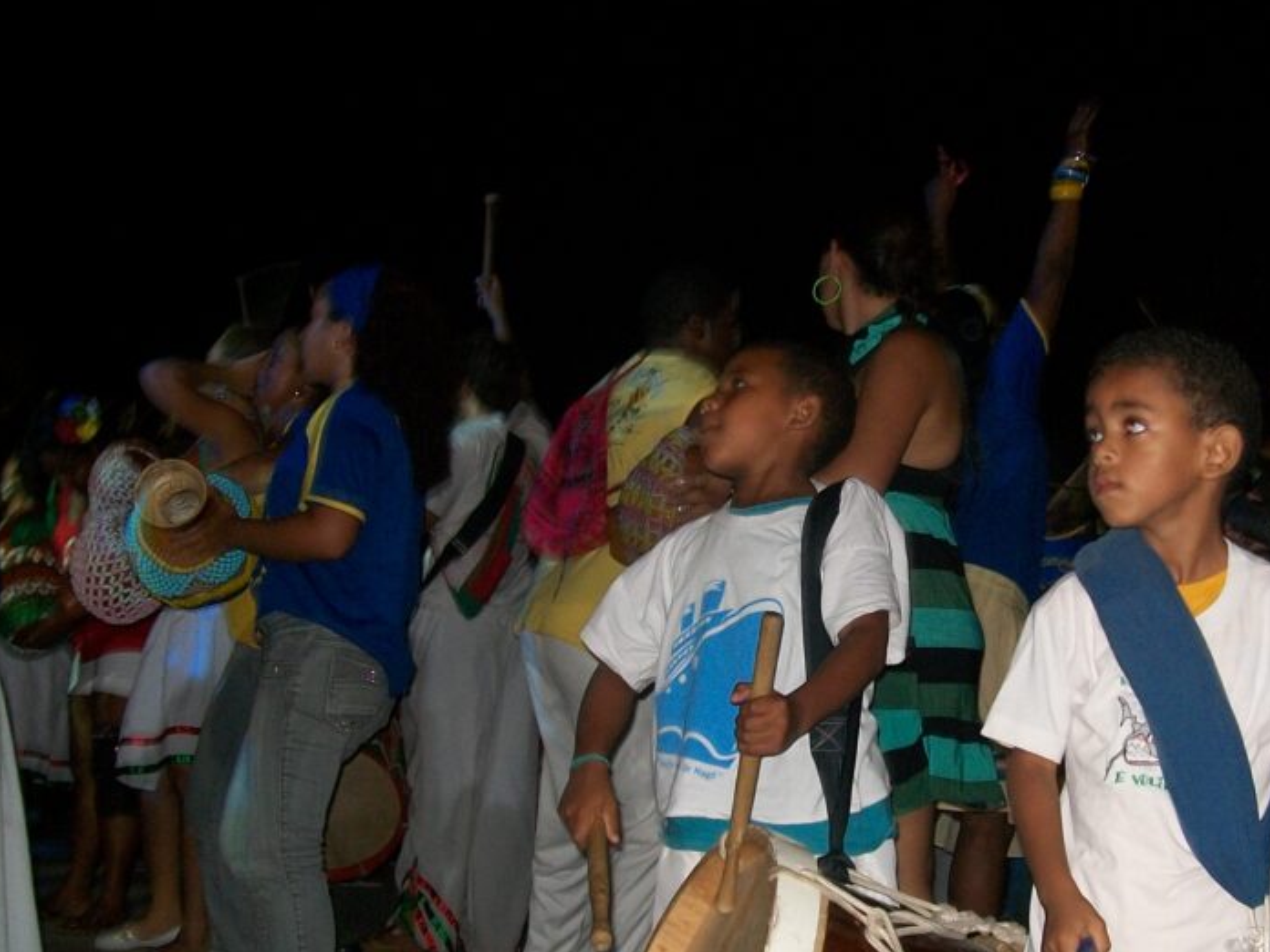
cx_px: 812
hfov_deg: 35.9
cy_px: 516
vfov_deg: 27.5
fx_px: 1944
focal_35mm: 53
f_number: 2.7
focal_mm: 6
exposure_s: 1/30
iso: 100
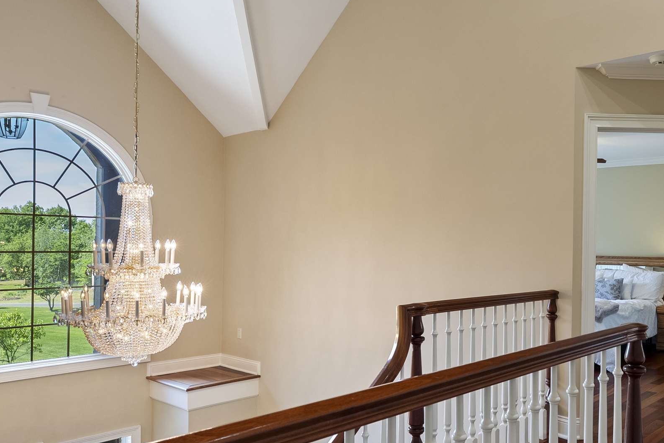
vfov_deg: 42.3
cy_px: 252
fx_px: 572
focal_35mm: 31
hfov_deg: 58.6
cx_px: 452
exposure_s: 1/2
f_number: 8
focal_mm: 16
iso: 200
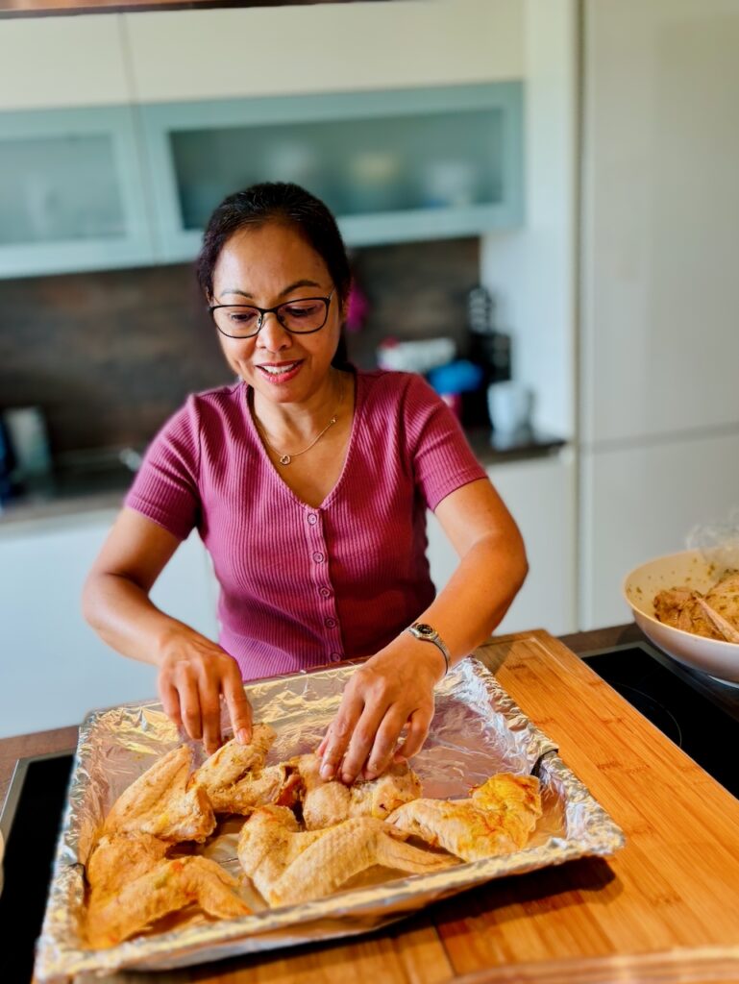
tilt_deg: -17.4
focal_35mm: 26
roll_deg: +4.8
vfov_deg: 67.3
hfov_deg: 53.1
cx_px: 370
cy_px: 492
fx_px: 739
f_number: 1.6
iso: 100
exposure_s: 1/50
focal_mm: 5.96
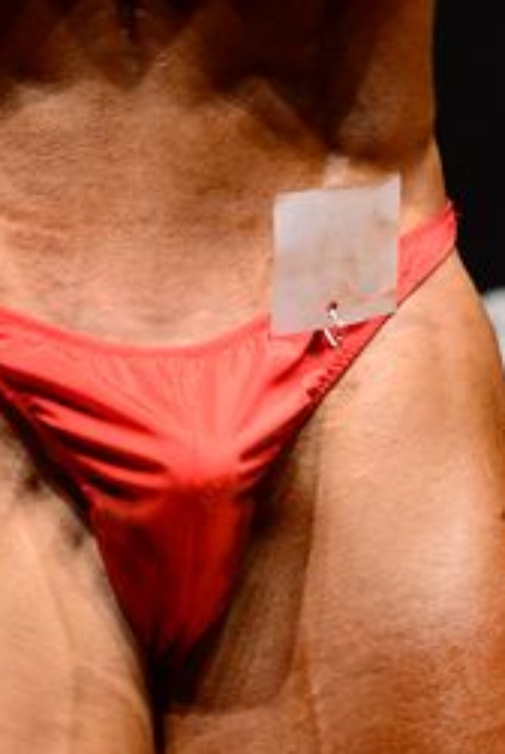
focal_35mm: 526
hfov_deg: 2.6
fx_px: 11037
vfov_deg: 3.9
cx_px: -35
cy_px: -75
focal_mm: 110
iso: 1000
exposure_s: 1/160
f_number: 3.2
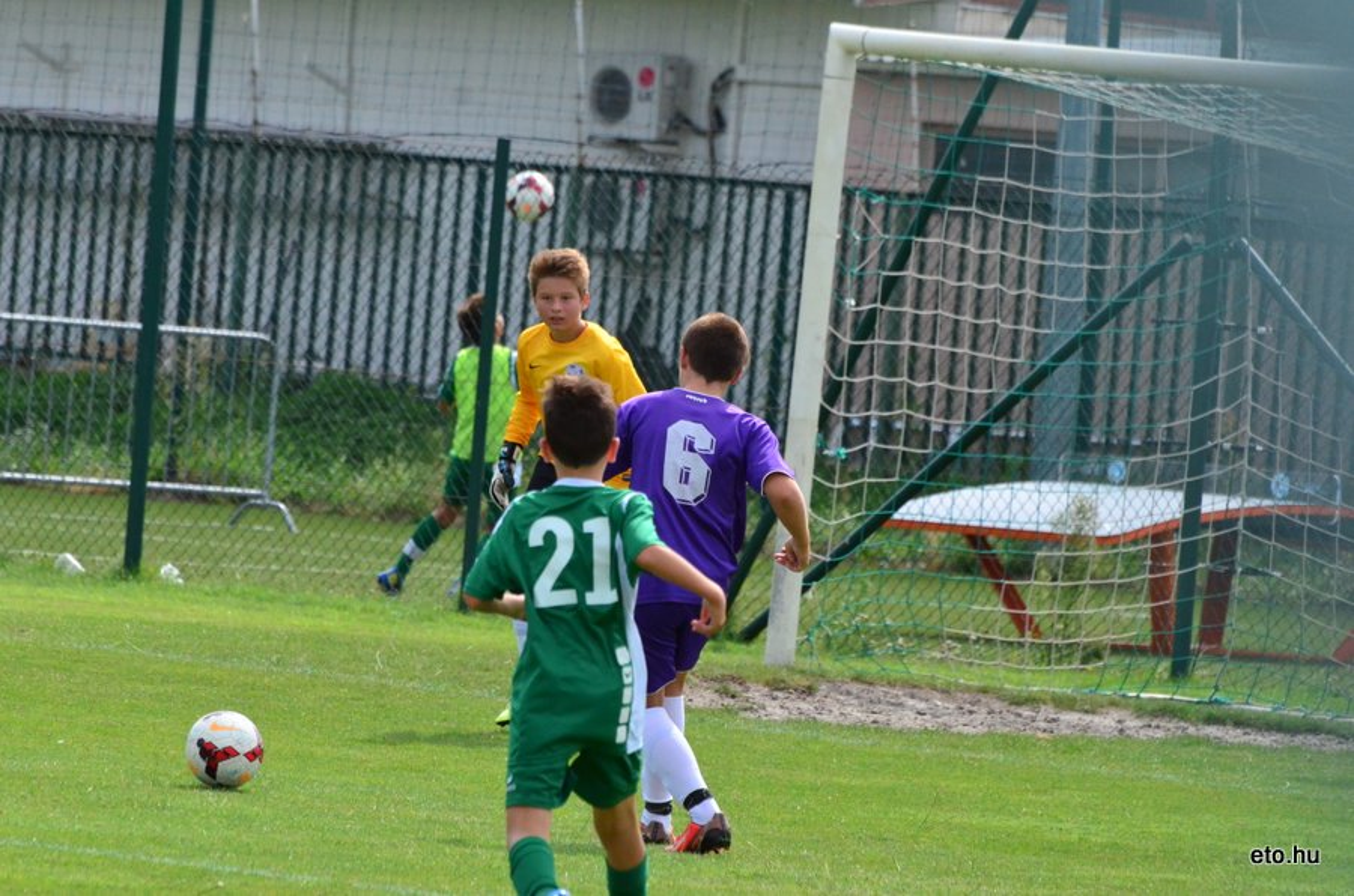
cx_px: 677
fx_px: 15200
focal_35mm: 405
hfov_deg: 5.1
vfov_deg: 3.4
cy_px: 448
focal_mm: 270
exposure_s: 1/4000
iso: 2500
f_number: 8
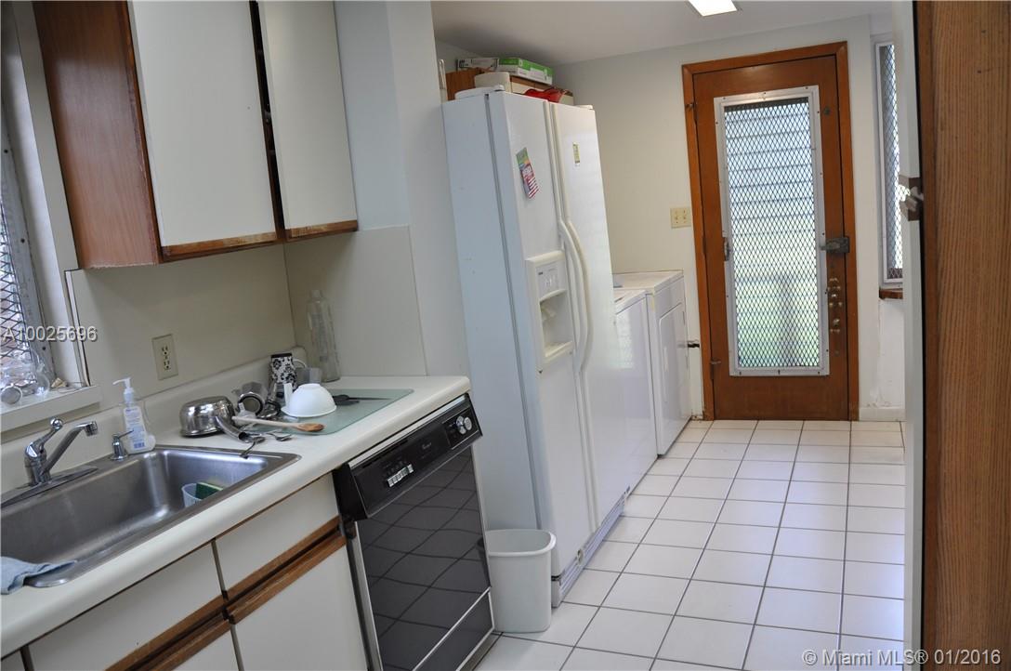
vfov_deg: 47.8
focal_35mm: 27
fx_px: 757
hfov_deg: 67.5
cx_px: 506
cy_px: 336
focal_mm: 18
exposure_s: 1/30
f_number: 5.6
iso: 360
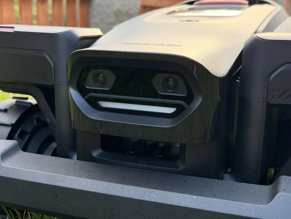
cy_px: 110
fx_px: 404
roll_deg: -0.8
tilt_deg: -11.9
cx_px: 146
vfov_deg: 30.3
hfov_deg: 39.7
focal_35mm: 48
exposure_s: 1/198
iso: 64
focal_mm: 6.76
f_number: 1.78
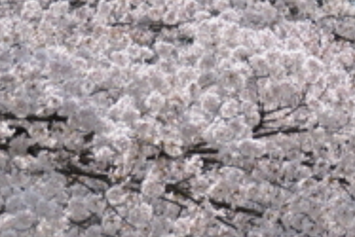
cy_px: 123
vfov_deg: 3.8
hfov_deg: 5.7
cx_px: 421
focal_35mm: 361
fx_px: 3559
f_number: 6.3
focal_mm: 75
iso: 100
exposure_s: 1/640
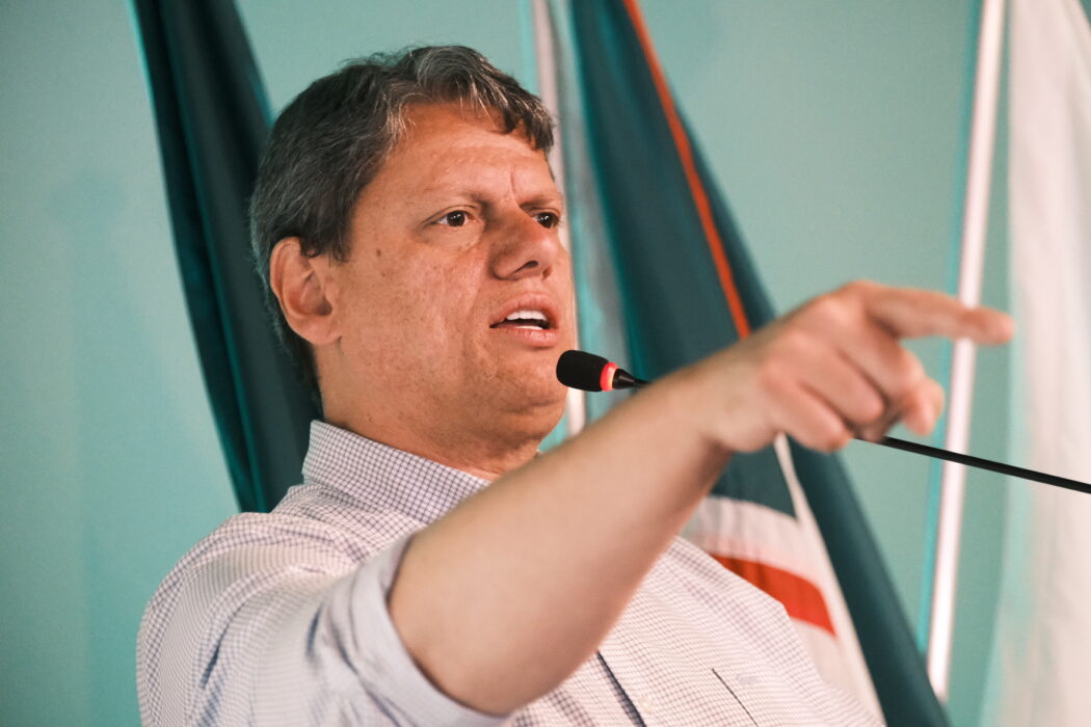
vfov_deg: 7.9
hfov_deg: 11.9
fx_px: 5242
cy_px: 364
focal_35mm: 173
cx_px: 546
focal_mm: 115
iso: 5000
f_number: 2.8
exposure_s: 1/160
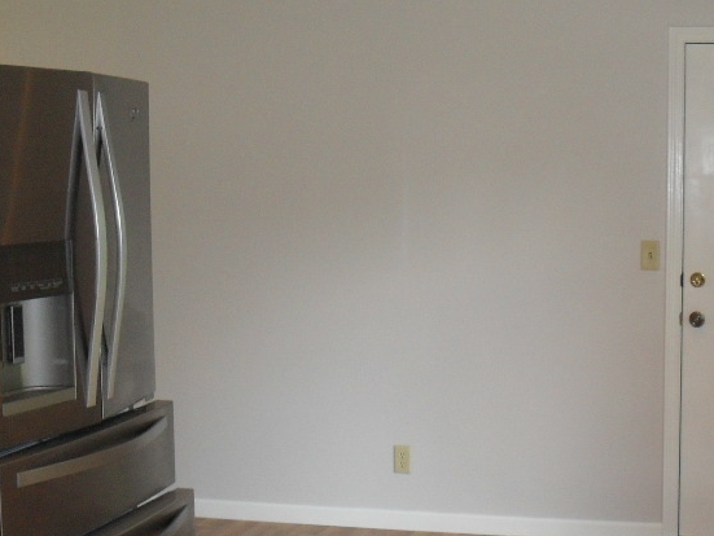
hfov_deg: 28.8
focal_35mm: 65
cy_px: 299
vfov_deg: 22.6
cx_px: 618
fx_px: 1342
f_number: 3.2
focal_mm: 6.3
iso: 200
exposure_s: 1/45
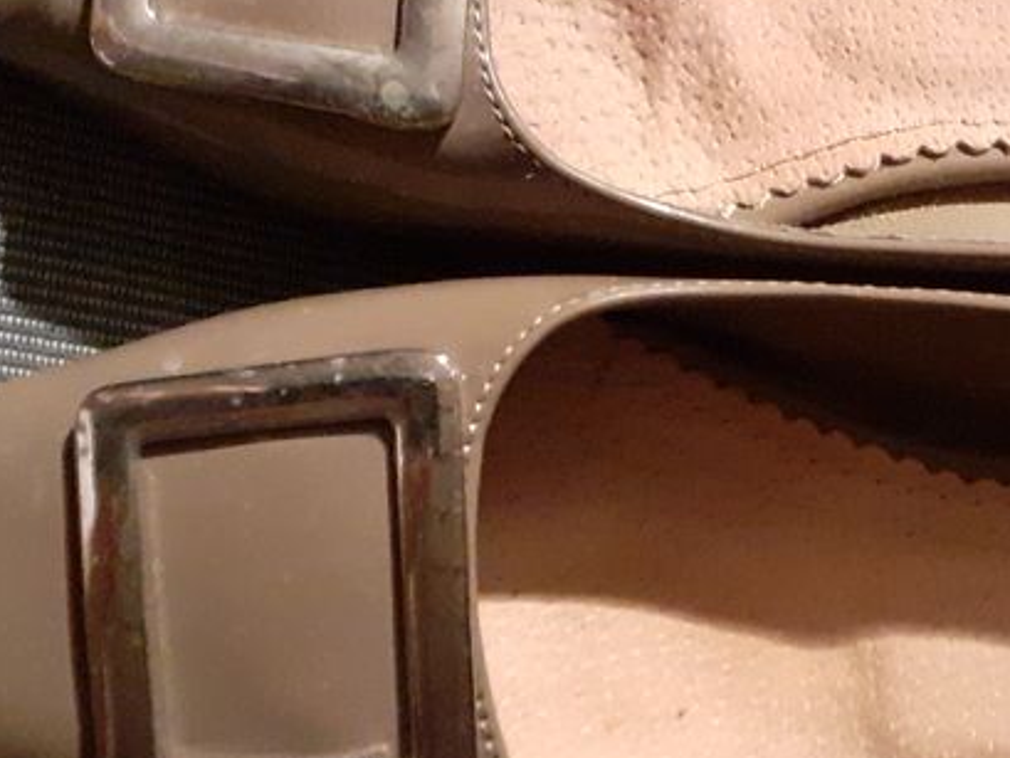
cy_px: 457
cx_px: 827
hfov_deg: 28.7
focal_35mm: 66
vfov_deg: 22.2
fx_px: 1926
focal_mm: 3.6
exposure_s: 1/20
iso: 800
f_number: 1.9
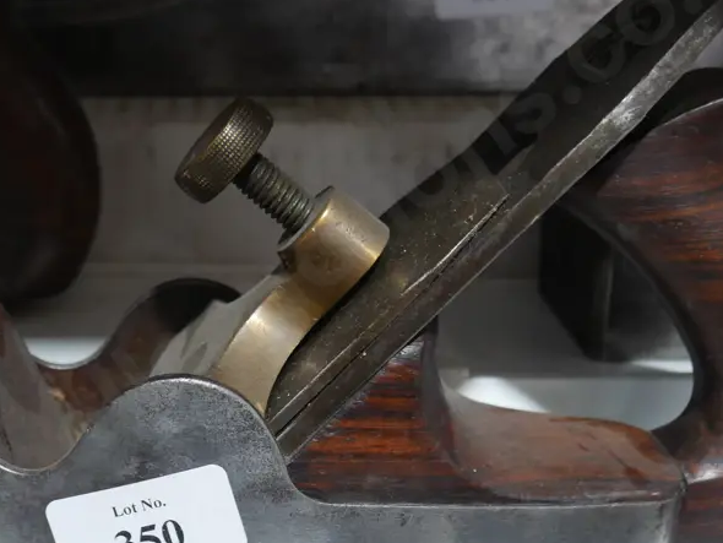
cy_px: 287
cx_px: 282
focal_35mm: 59
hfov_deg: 32.6
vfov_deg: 24.8
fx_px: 1233
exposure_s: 1/60
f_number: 4
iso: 640
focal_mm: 17
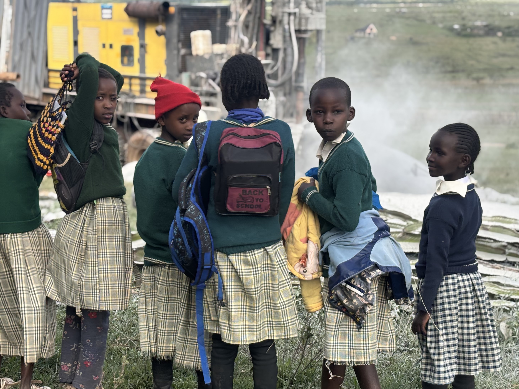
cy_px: 194
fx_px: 1080
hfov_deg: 26.9
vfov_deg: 20.4
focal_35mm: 72
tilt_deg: -11.7
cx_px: 193
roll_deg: -0.6
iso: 32
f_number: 1.6
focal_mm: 5.96
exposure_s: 1/670
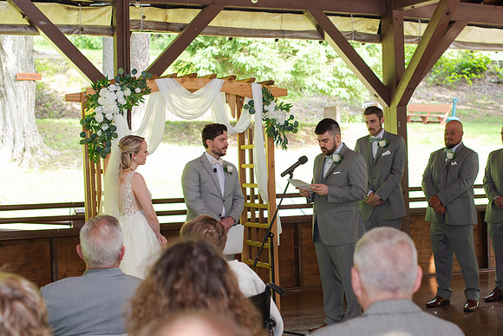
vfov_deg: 20.6
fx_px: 923
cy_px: 168
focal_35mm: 66
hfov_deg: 30.3
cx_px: 329
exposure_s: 1/200
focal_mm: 50
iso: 180
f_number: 3.5
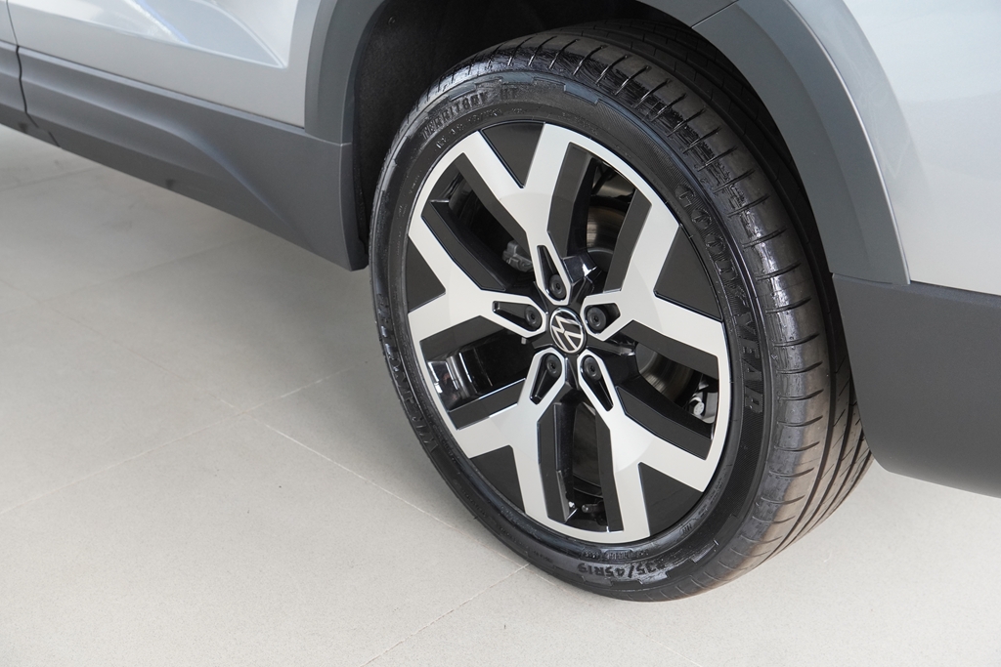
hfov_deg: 40.0
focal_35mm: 50
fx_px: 1376
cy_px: 334
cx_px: 500
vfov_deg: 27.3
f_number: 4
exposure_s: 1/160
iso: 1000
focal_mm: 33
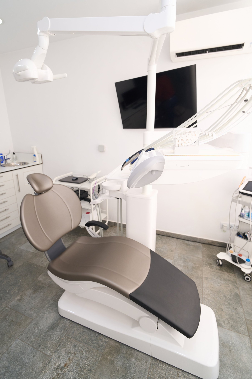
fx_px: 179
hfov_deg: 70.4
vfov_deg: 93.2
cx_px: 127
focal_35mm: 17
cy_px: 179
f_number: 4
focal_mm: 16
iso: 320
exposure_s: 1/200
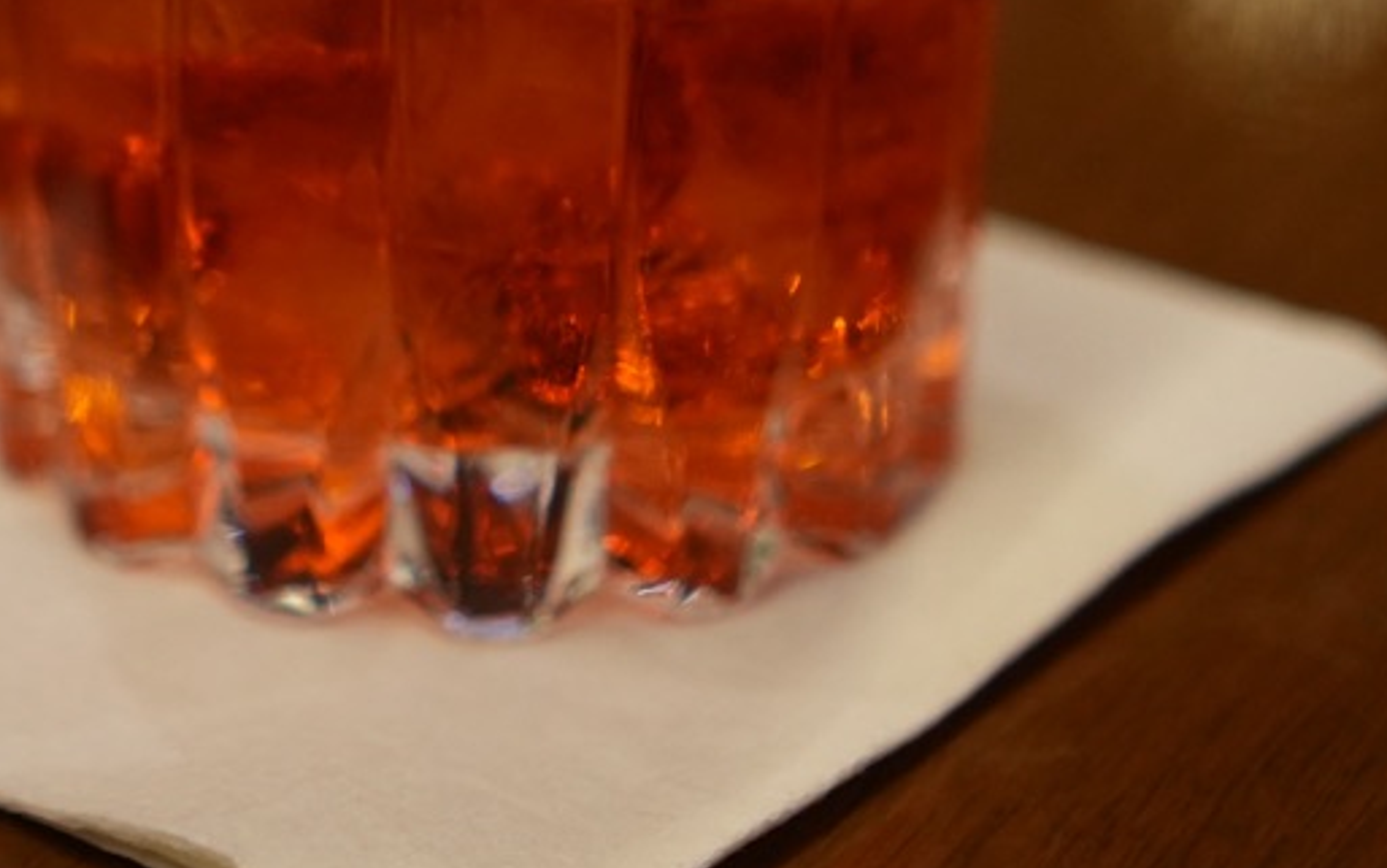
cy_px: 141
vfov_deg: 10.5
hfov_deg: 16.8
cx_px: 433
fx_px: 4689
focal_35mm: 124
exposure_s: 1/60
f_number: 2
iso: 1600
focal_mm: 35
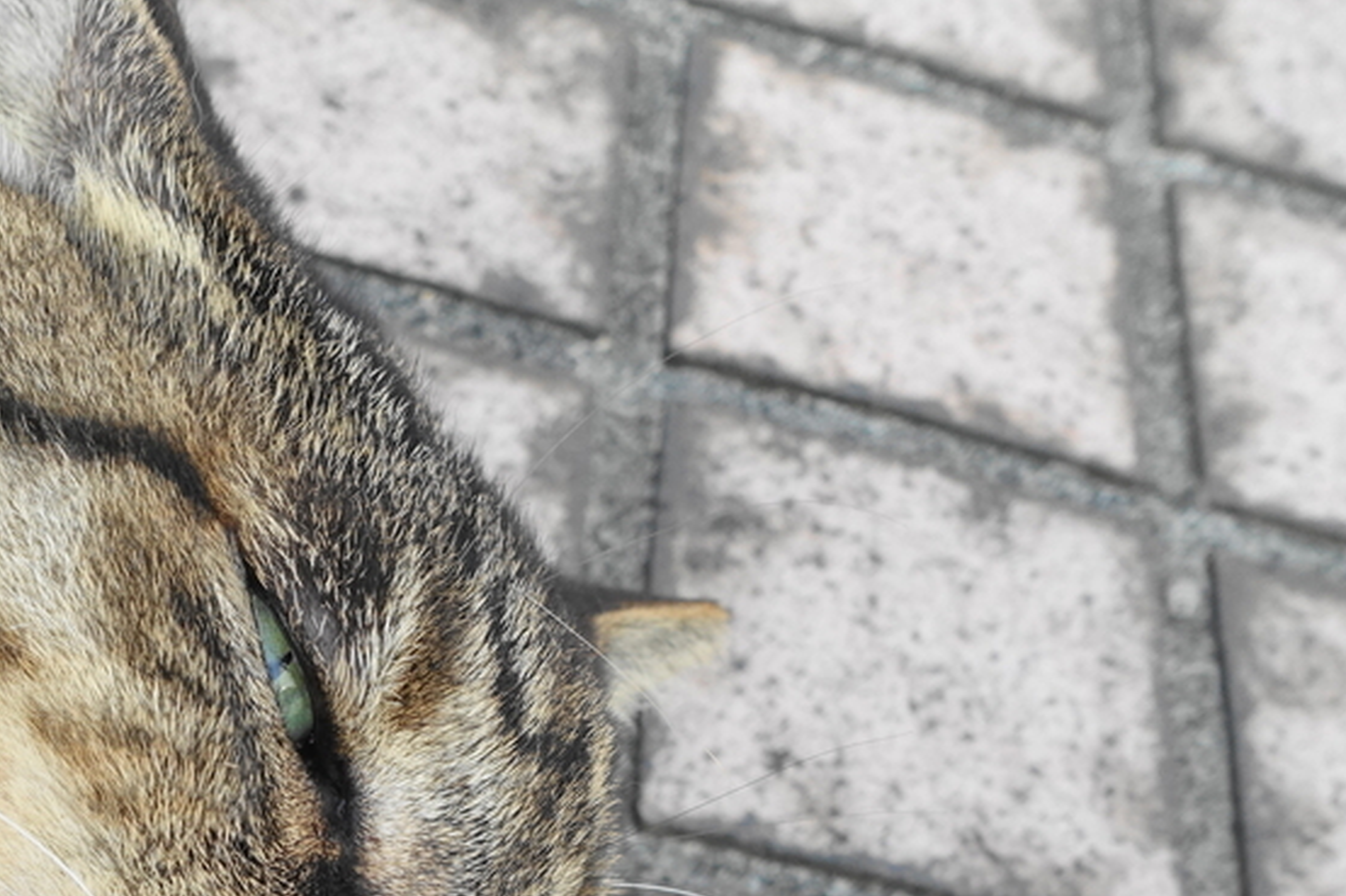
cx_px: 299
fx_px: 1944
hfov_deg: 37.1
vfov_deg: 24.6
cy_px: 920
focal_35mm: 52
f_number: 4
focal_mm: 8.8
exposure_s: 1/250
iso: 200
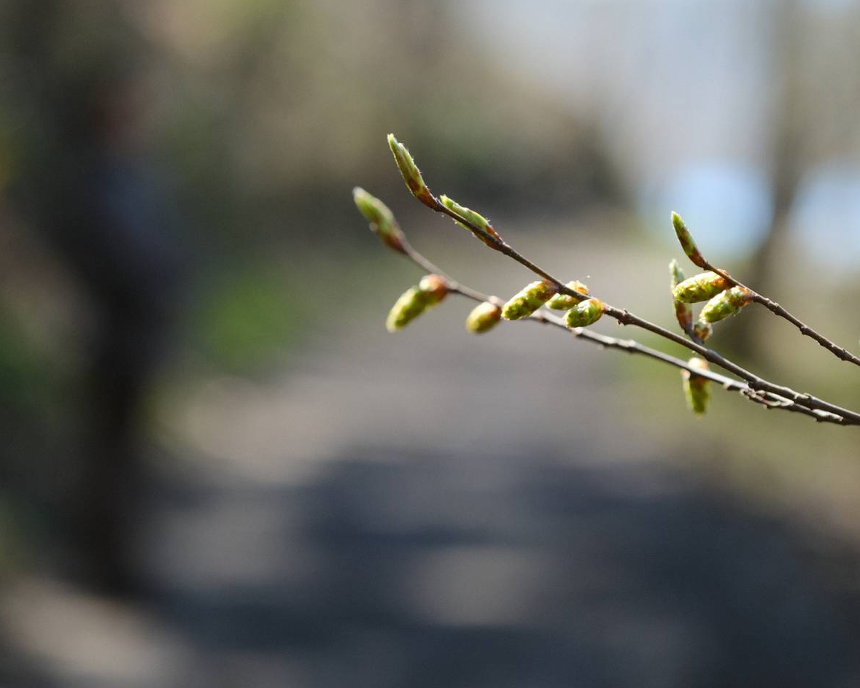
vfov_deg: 10.4
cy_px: 329
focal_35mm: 149
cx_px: 539
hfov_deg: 12.9
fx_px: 3792
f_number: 5
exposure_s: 1/350
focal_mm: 78.3
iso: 640
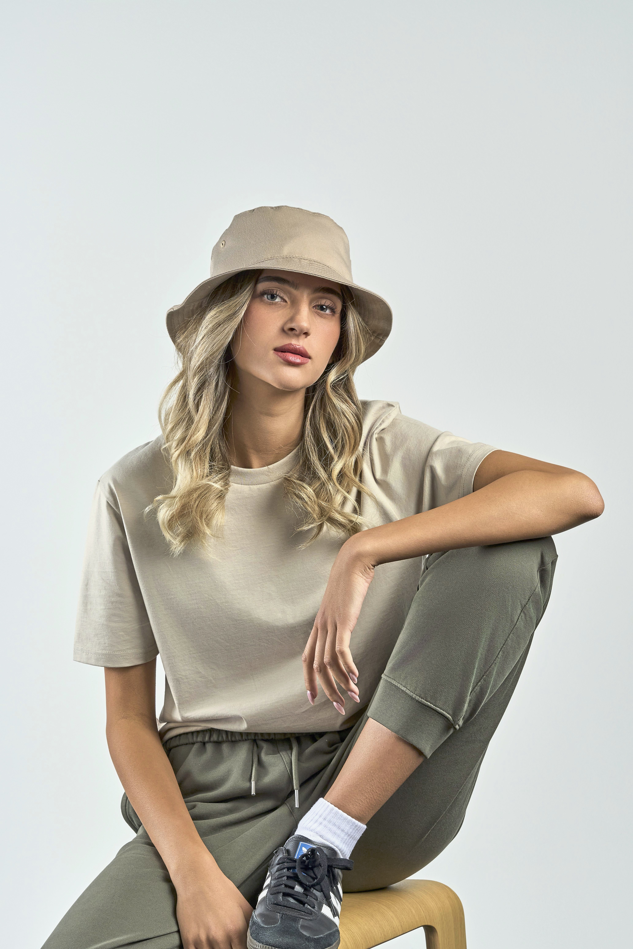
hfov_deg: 18.2
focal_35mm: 75
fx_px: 1978
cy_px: 474
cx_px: 316
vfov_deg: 27.0
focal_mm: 50
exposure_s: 1/160
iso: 320
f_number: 9
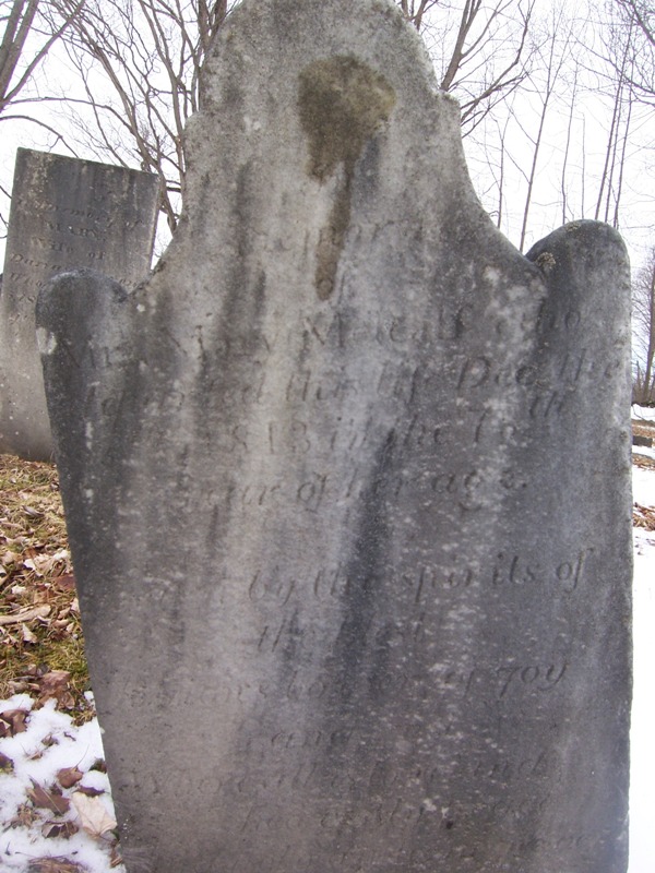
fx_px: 580
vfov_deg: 73.9
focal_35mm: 23
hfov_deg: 58.9
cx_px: 328
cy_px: 436
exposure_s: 1/125
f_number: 5.6
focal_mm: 3.8
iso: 64
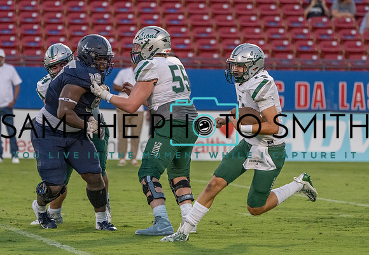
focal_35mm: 339
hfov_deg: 6.0
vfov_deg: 4.2
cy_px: 126
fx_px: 3514
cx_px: 198
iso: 5000
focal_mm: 285
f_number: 5.6
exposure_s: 1/1000
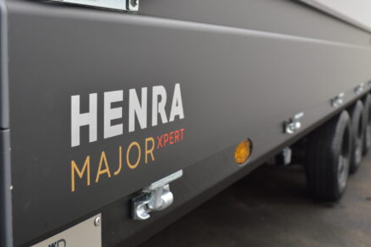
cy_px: 97
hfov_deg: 38.4
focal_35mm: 52
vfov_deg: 26.0
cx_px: 206
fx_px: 532
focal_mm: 25
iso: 100
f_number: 7.1
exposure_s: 1/2.5
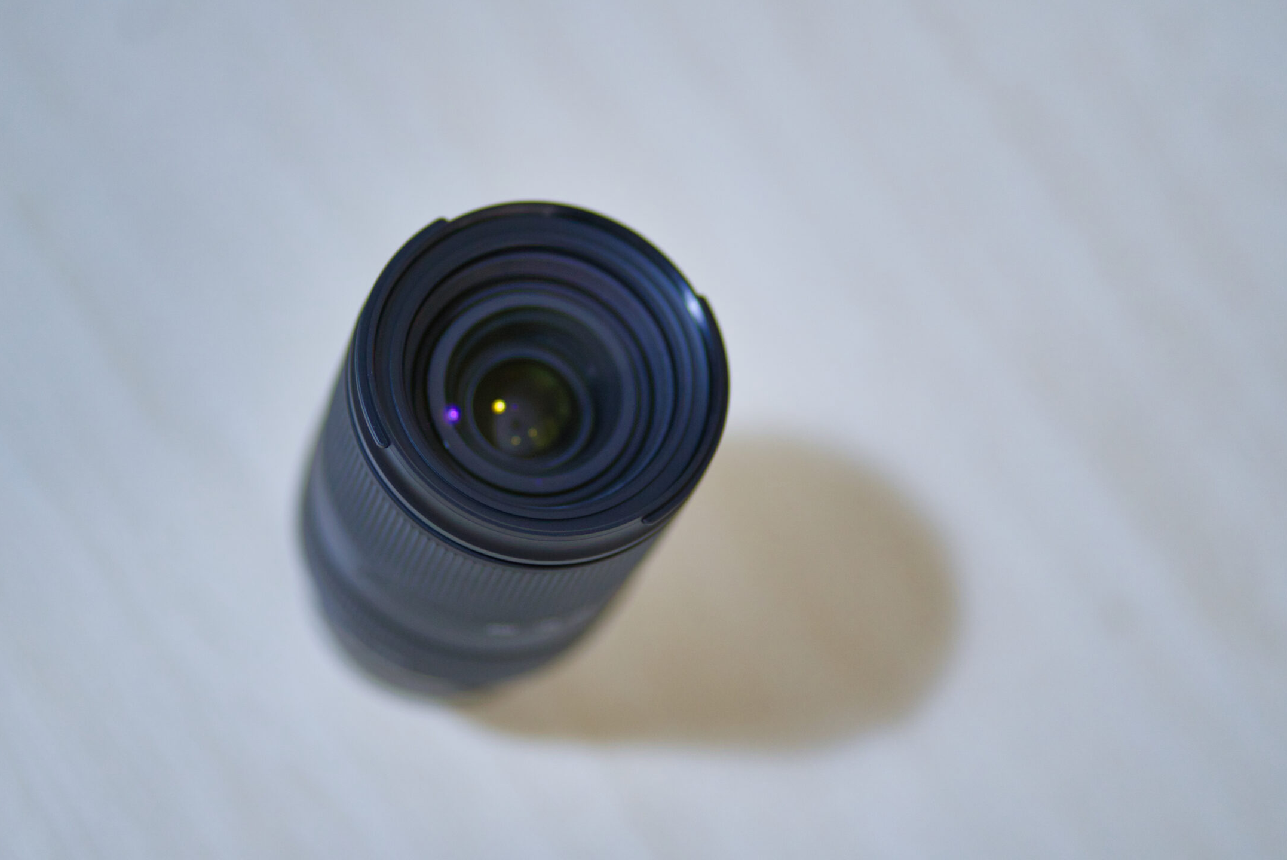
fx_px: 3613
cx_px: 553
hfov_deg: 20.2
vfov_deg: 13.6
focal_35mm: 101
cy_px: 410
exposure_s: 1/50
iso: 800
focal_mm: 85
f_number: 1.8
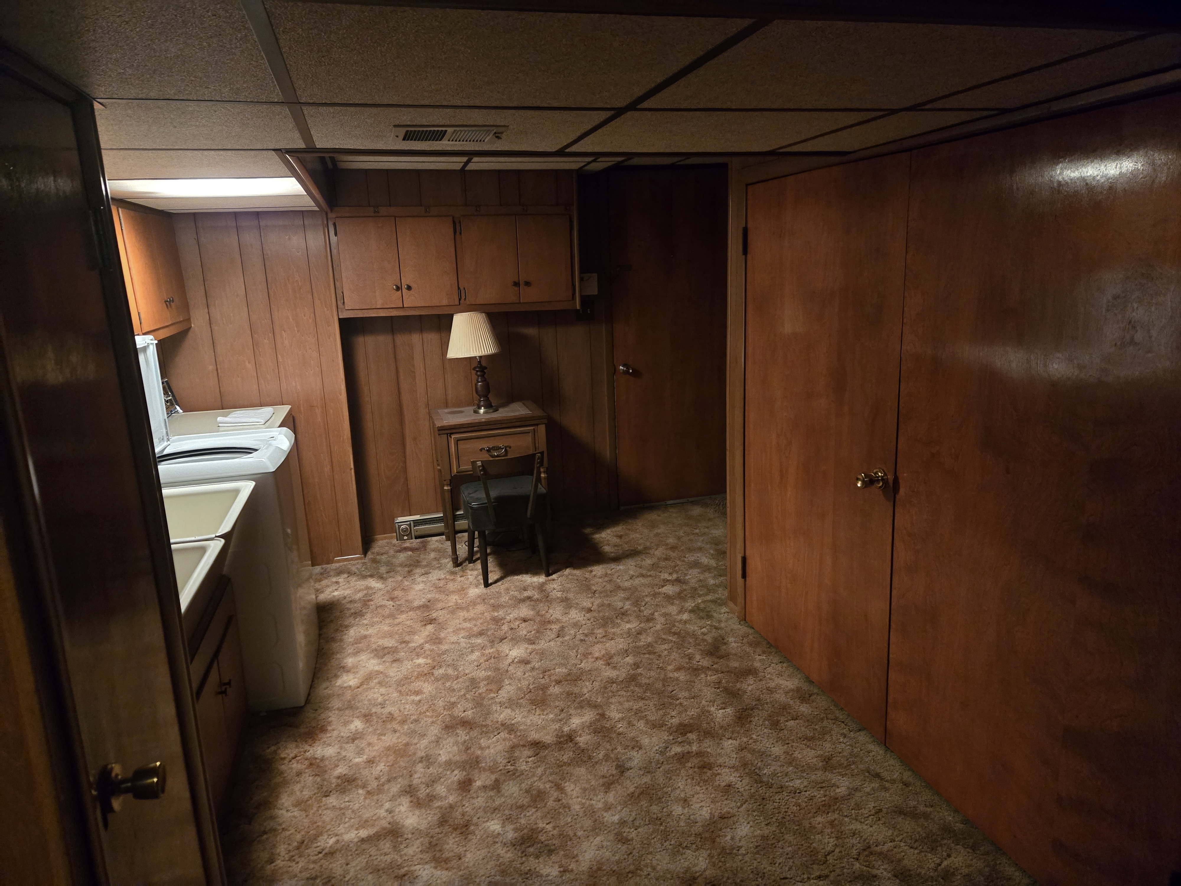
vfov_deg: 58.9
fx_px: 785
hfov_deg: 73.9
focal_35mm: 23
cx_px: 590
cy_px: 443
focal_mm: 5.4
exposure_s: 1/40
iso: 1600
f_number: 1.8
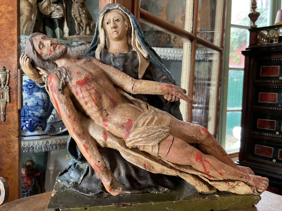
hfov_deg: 61.7
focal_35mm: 29
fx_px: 236
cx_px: 141
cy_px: 106
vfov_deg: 48.2
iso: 200
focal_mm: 3
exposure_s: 1/60
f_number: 1.8
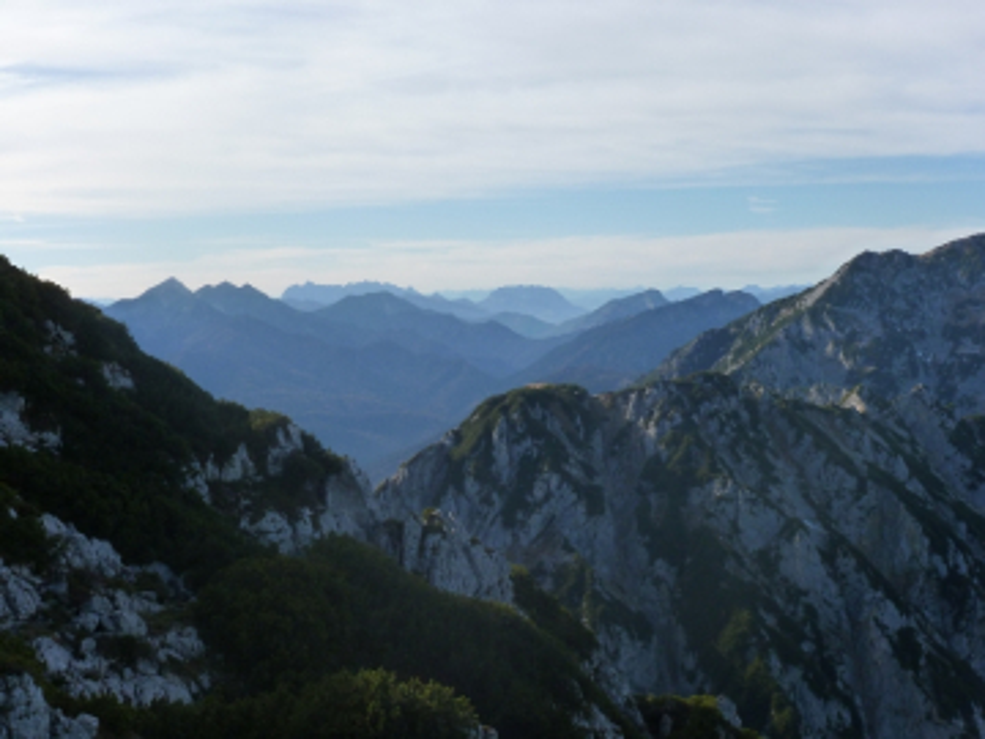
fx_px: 1280
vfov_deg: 32.2
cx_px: 492
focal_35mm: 45
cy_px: 370
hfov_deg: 42.1
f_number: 5
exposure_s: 1/500
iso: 160
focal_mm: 8
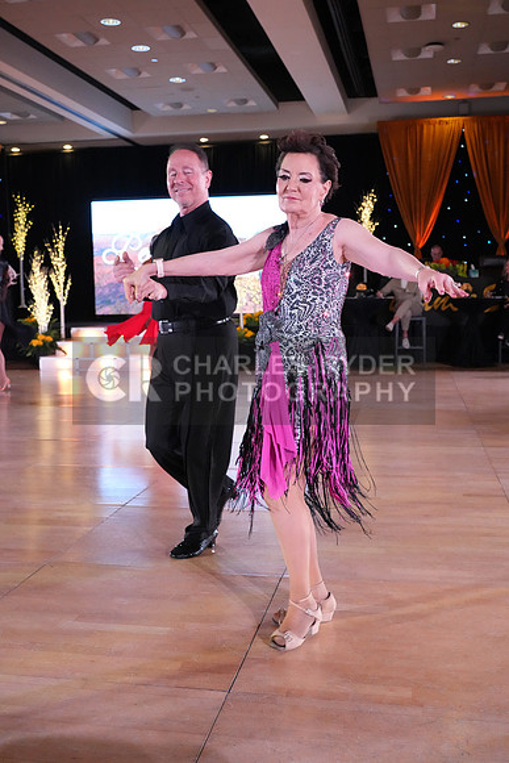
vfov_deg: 50.7
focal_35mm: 38
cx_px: 254
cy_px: 382
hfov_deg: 35.1
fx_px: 805
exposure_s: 1/400
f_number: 5.6
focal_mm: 38
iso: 8000
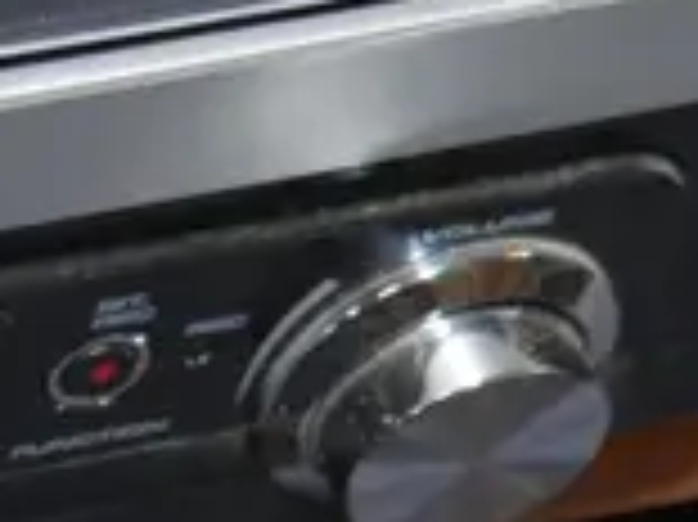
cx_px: -757
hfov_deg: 8.8
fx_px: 4271
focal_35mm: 212
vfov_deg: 6.8
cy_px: -403
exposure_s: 1/60
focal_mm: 16
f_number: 3.6
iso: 400
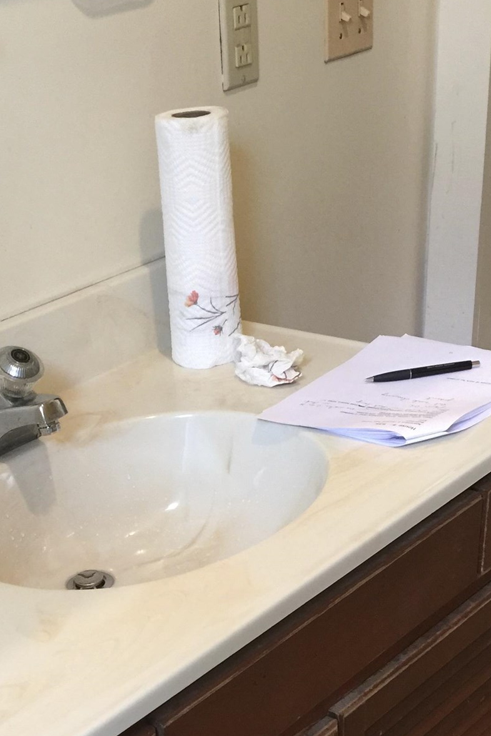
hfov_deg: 22.9
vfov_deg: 31.7
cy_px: 714
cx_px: 159
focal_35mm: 59
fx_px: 1207
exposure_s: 1/15
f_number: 2.2
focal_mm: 4.15
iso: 100
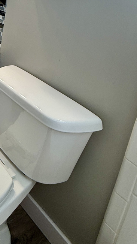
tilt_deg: -14.4
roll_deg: -2.9
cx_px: -75
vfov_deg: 48.1
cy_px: 14
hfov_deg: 24.5
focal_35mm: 36
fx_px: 233
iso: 64
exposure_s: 1/120
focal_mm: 2.22
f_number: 2.2
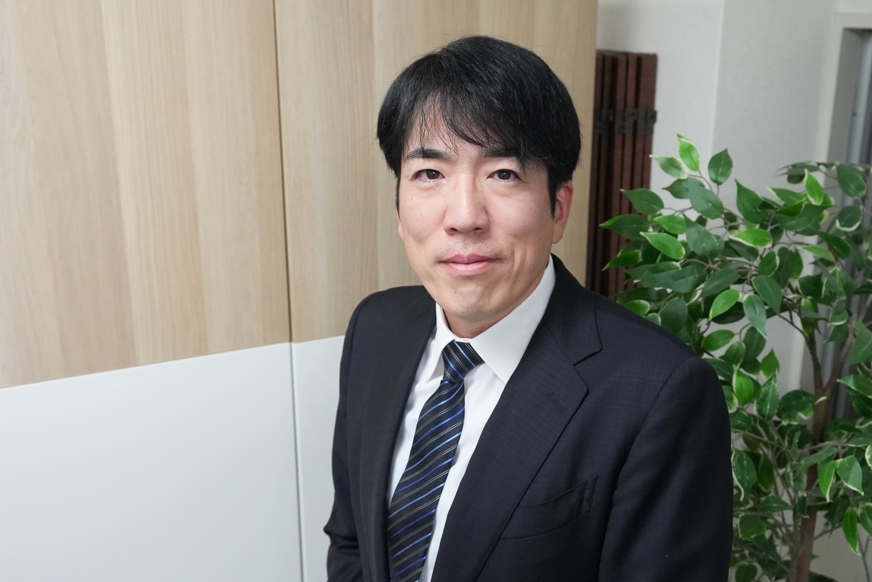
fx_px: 945
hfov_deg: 49.5
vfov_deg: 34.2
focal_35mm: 39
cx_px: 466
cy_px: 304
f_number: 4.5
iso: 2500
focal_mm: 24
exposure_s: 1/160
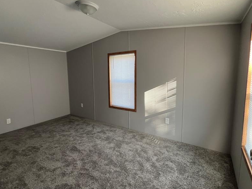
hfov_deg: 91.0
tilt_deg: -7.1
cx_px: 127
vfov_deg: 74.6
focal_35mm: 17
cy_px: 89
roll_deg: +1.7
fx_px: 124
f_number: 1.8
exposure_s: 1/99
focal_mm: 1.57
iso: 100
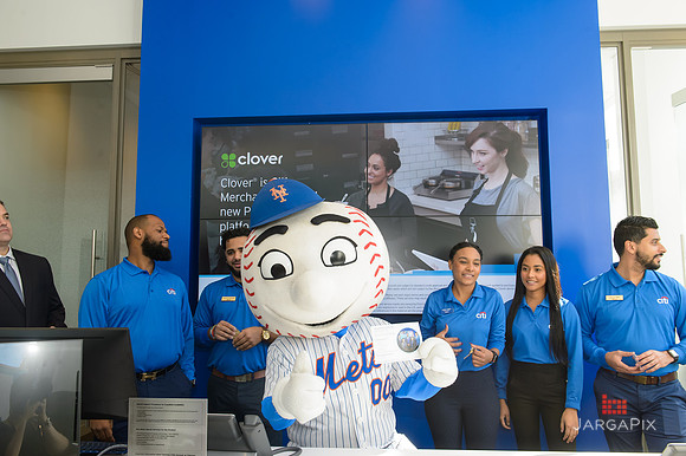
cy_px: 228
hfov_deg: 63.7
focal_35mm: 29
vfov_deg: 44.9
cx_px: 343
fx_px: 552
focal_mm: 29
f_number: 6.3
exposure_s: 1/200
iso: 1000
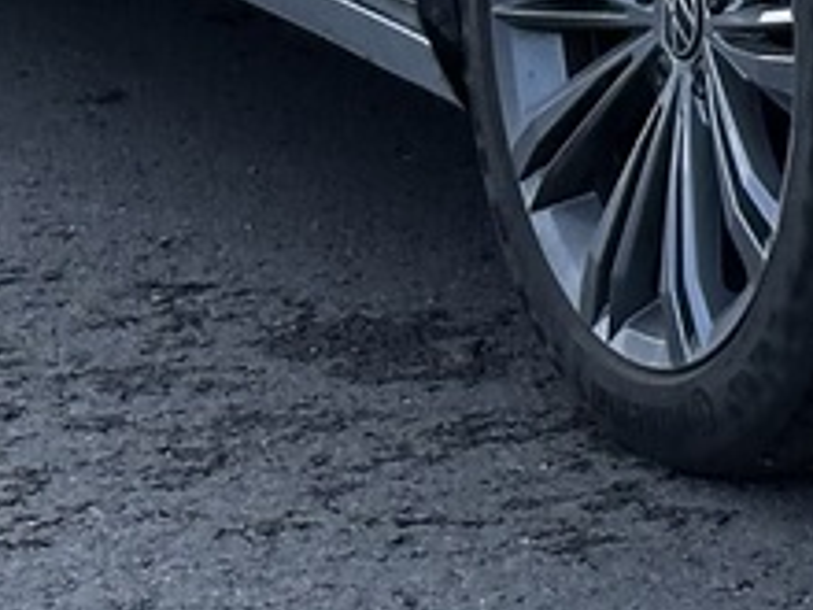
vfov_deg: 4.6
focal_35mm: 314
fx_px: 7375
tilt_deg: -0.9
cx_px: 1194
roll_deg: -0.4
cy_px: -969
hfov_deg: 6.2
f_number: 1.78
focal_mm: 6.86
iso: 64
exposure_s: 1/1395
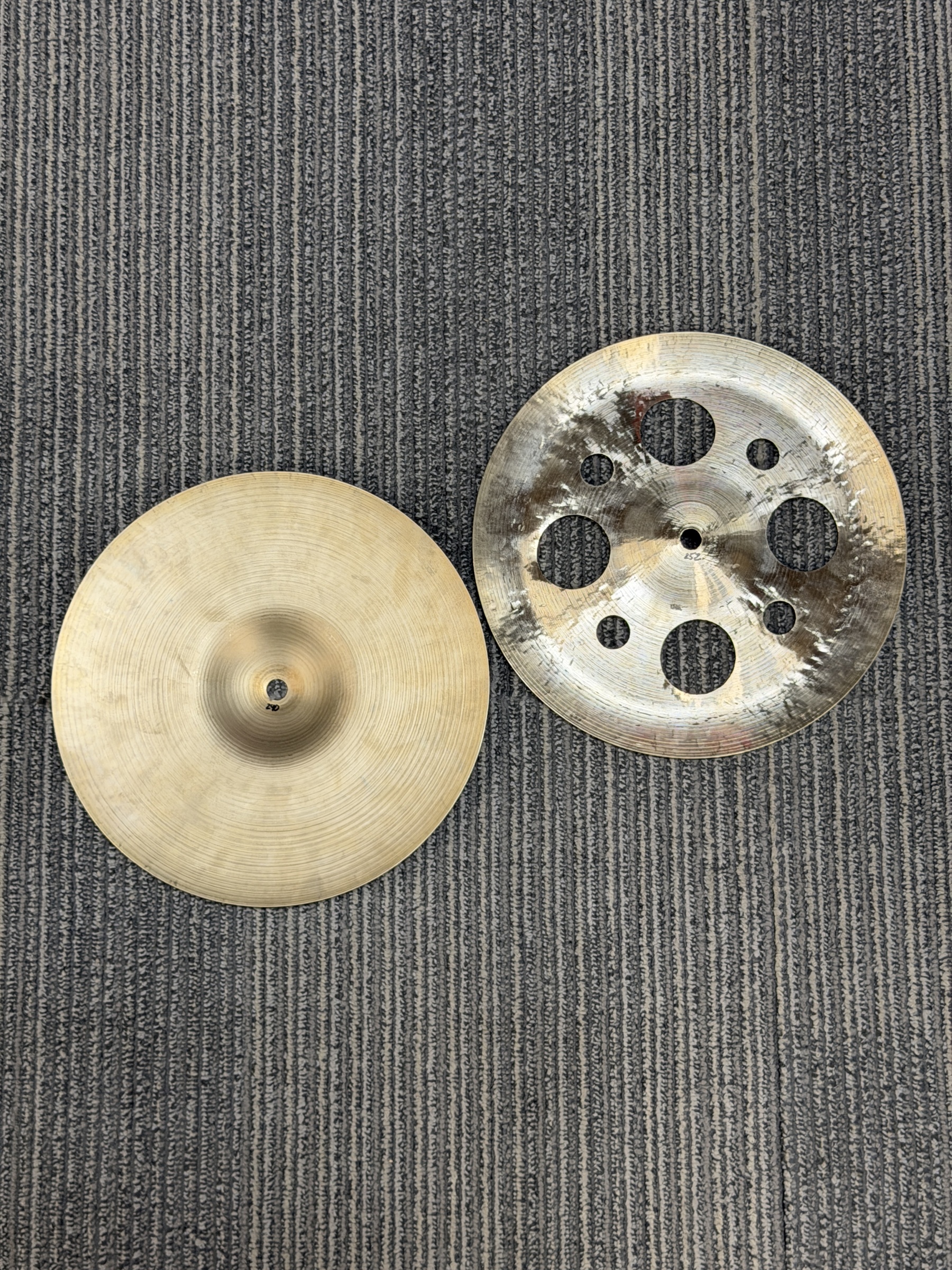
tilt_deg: -82.8
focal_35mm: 48
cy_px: 635
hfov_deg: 30.3
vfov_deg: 39.7
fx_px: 1760
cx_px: 476
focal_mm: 6.76
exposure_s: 1/60
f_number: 1.78
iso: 80
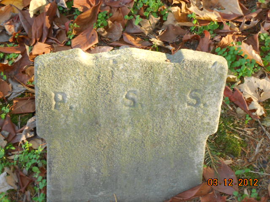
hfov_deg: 25.7
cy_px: 101
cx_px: 135
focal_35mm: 76
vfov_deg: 19.4
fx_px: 593
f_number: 5.8
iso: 200
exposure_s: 1/60
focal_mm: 13.5
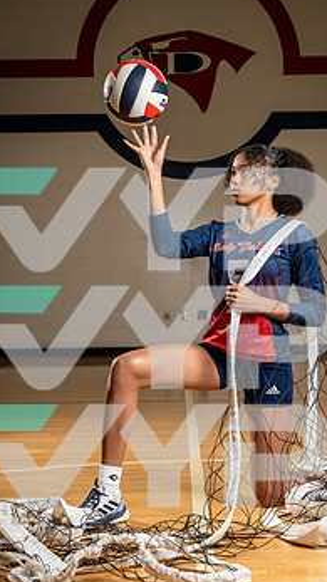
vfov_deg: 29.3
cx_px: 208
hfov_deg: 16.7
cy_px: 339
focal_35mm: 72
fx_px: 1111
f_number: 5.6
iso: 320
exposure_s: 1/250
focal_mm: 53
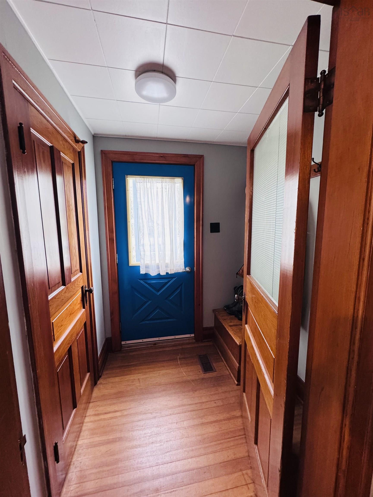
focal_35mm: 14
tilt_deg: -5.5
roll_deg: +0.6
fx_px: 201
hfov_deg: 85.7
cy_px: 248
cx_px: 186
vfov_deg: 102.1
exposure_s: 1/60
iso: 320
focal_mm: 2.22
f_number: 2.2
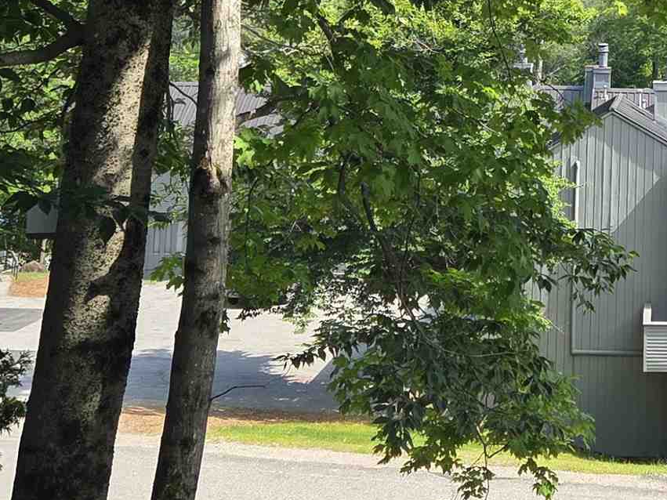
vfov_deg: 16.8
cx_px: 709
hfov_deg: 22.4
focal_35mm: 83
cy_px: -132
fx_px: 1599
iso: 80
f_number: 1.8
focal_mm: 5.4
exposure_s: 1/1228
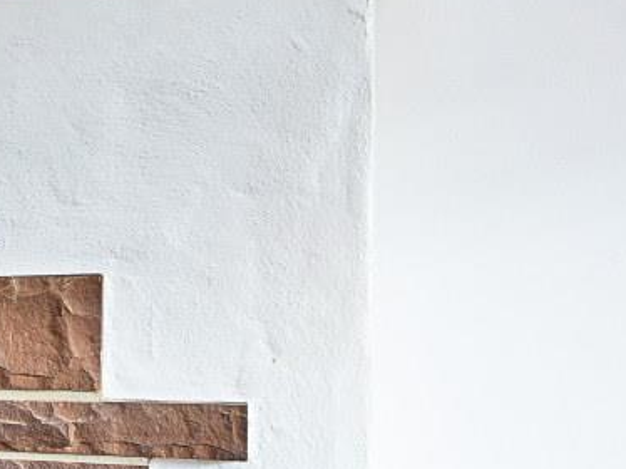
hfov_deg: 27.2
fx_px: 976
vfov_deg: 26.7
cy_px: 337
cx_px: -266
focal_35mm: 54
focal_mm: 14
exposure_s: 1/60
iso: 320
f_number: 4
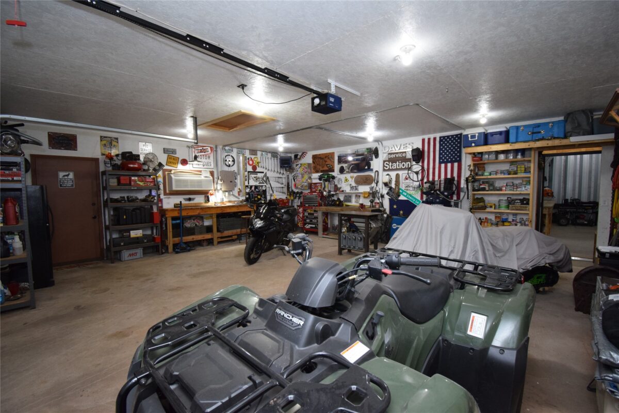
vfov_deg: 77.3
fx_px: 258
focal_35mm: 15
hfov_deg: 100.4
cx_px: 310
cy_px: 206
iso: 1400
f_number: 4.5
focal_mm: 10
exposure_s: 1/60
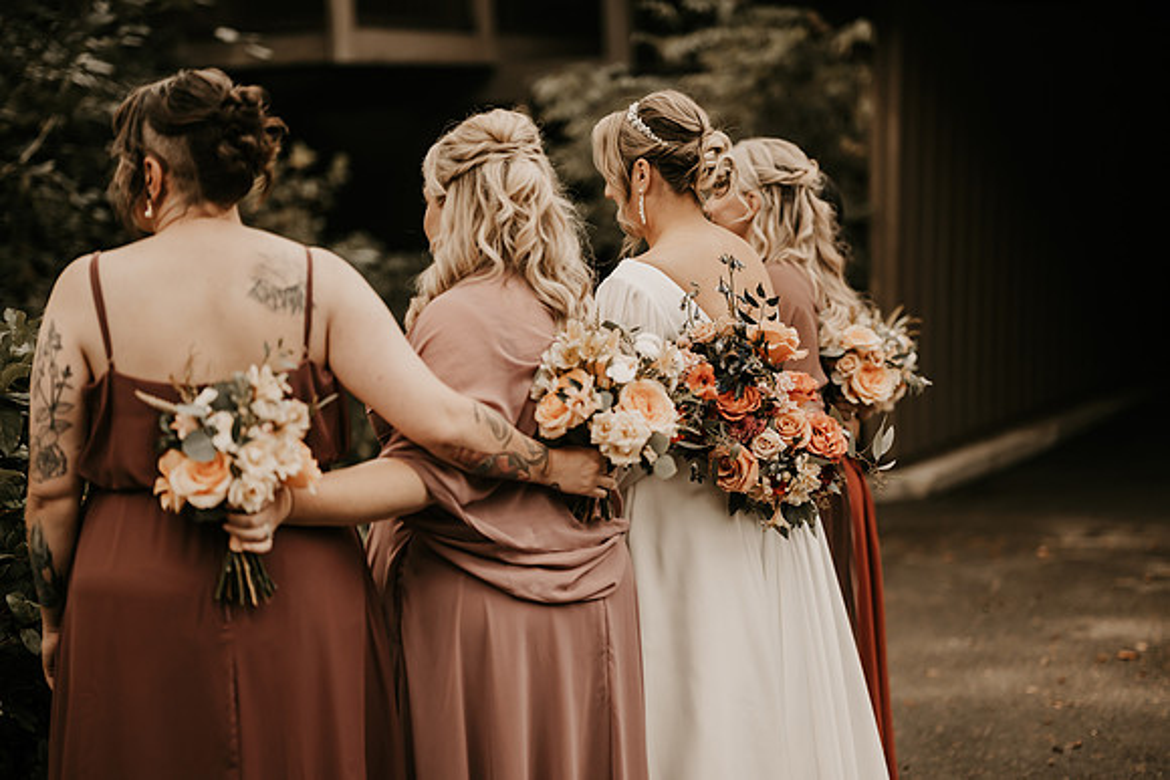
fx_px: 1625
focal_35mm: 50
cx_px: 585
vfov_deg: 27.0
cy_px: 390
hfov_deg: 39.6
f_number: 1.2
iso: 250
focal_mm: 50
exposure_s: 1/3200
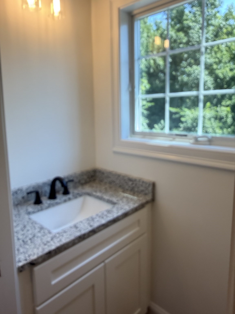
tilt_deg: -6.8
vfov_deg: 71.6
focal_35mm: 24
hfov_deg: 56.8
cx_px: 118
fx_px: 217
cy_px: 157
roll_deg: +0.7
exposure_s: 1/120
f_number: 2.2
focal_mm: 2.22
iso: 250
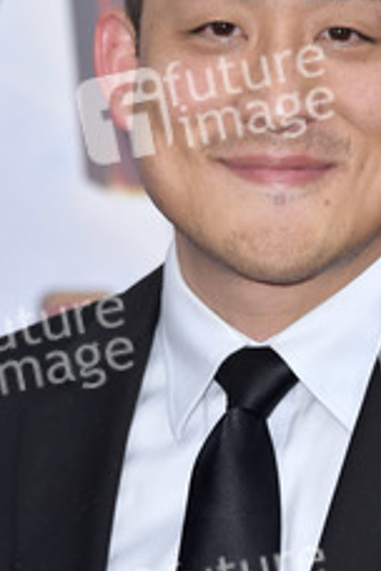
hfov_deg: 3.7
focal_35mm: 369
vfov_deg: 5.6
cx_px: 279
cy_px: 230
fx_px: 5857
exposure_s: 1/250
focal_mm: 210
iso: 320
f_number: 6.3
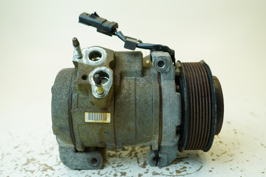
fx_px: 266
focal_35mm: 36
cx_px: 133
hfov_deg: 53.1
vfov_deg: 36.9
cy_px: 88
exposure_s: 1/60
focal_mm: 24
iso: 125
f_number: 4
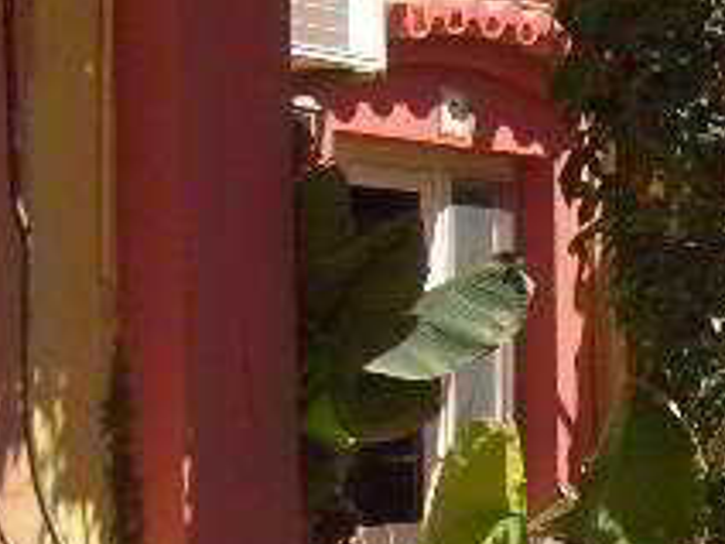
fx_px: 2765
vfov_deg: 11.1
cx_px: 1129
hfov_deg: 13.9
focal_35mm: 132
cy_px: 606
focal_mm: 5.8
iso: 80
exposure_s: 1/180
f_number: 7.1
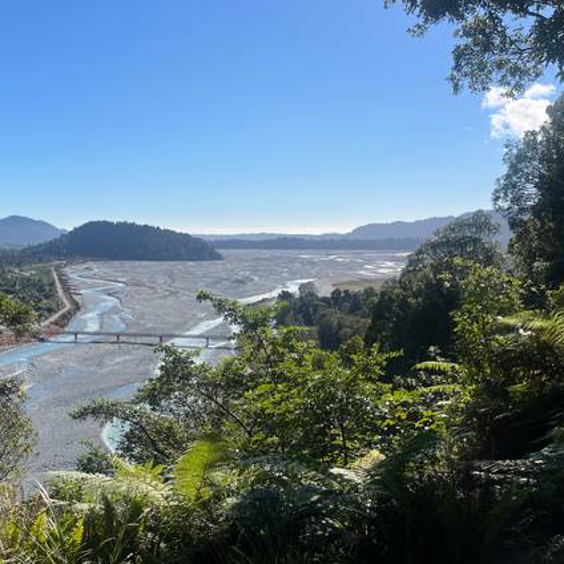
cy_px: 245
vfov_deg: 42.7
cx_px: 106
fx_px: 719
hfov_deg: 40.9
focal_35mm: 39
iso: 50
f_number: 1.6
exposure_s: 1/5076
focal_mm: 5.1
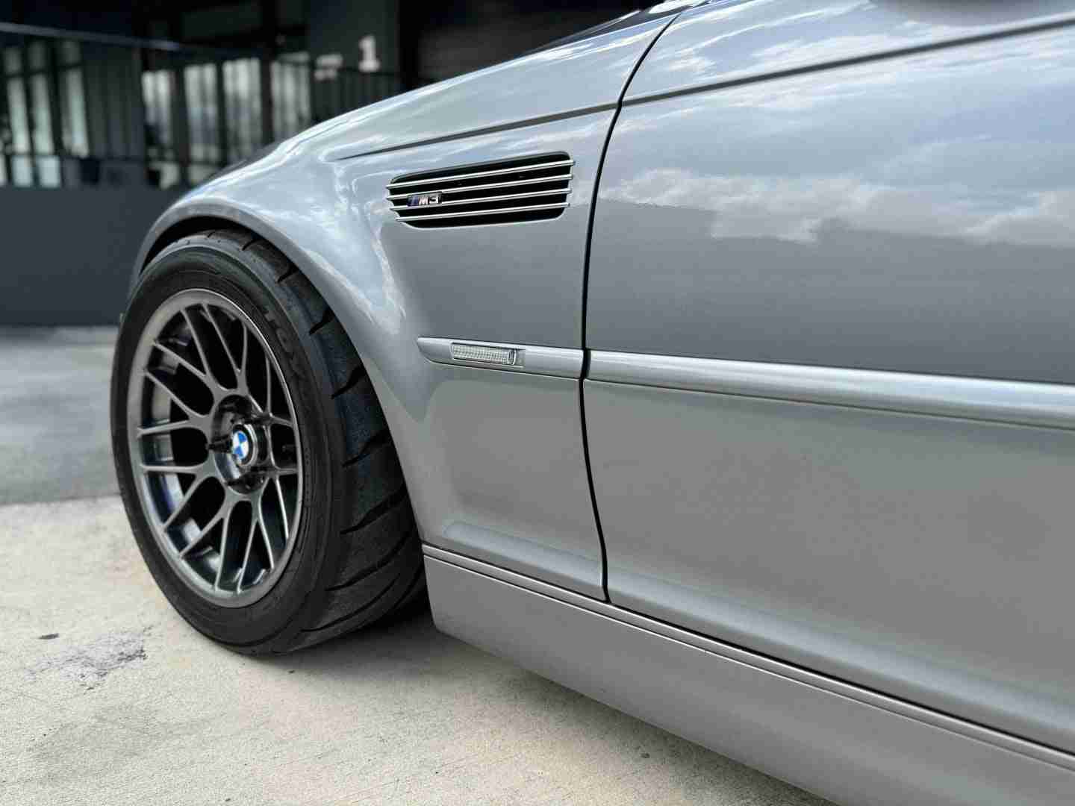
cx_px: 538
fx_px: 745
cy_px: 403
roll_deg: -2.6
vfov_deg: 56.8
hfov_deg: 71.6
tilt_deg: -11.5
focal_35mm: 24
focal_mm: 6.76
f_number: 1.78
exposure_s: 1/1678
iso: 80
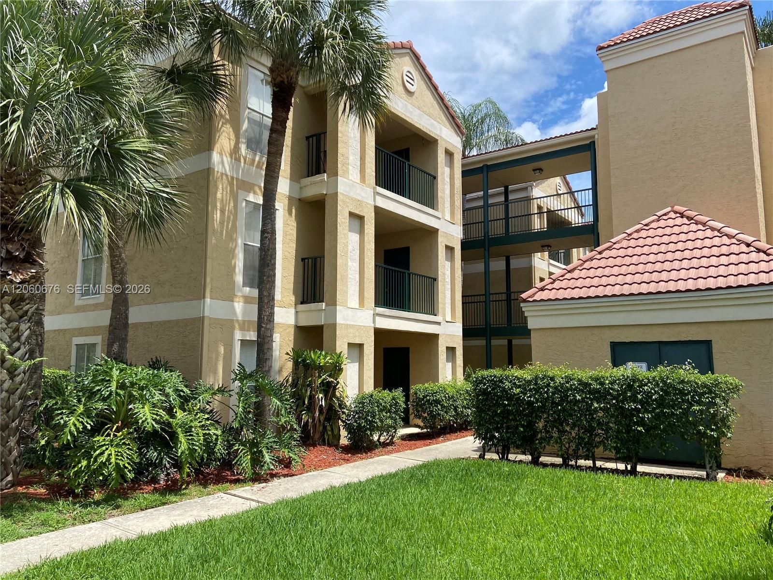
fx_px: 581
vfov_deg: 53.1
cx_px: 386
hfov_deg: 67.3
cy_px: 290
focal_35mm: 26
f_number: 1.8
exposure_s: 1/2358
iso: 32
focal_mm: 4.25
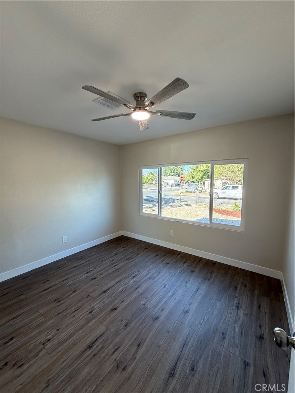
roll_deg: +0.3
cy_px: 196
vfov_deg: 102.1
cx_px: 148
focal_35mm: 14
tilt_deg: -6.4
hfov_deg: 85.7
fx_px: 159
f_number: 2.2
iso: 160
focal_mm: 2.22
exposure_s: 1/121
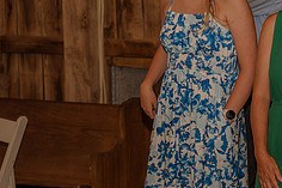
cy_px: 60
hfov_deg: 10.8
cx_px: 304
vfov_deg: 7.3
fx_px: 1479
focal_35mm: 189
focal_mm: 70
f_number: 4
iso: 320
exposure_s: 1/200
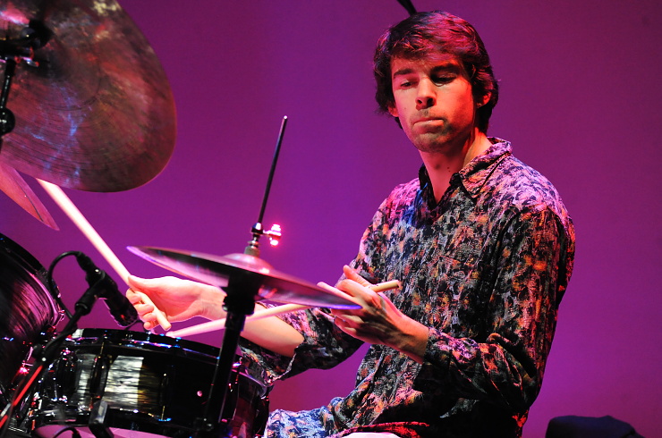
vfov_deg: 8.8
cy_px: 219
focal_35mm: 155
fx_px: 2844
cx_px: 331
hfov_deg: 13.3
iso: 4000
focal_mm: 155
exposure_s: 1/320
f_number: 4.5
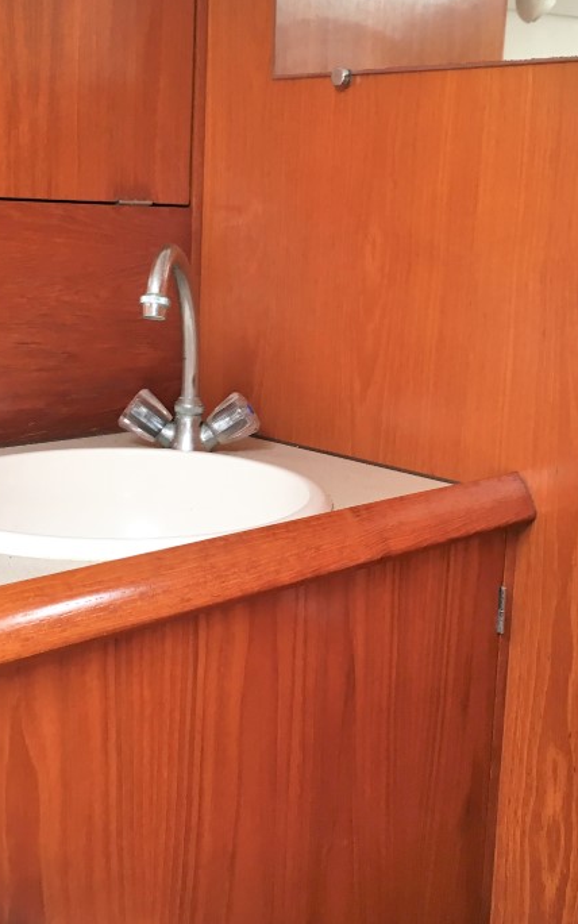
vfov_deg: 43.5
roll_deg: -0.9
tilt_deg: -11.5
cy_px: 438
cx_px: 288
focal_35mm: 46
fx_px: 1158
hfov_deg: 28.0
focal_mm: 4.15
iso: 64
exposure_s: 1/33
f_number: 2.2
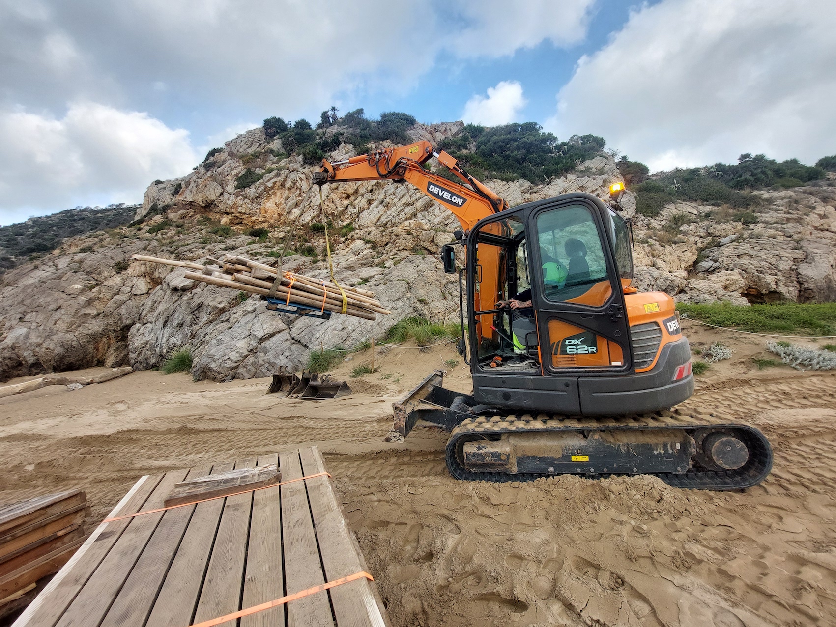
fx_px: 314
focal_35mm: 13
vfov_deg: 89.9
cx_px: 418
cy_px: 314
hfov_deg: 106.2
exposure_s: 1/292
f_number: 2.2
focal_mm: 1.74
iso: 50
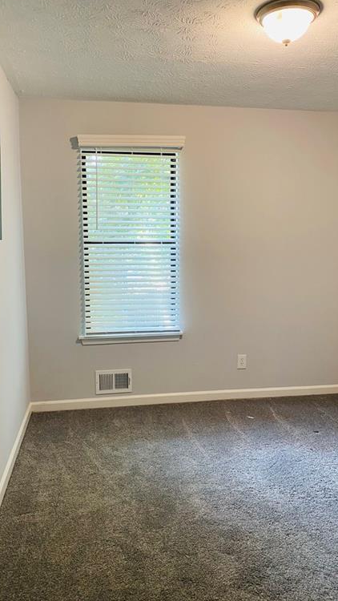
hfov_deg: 40.2
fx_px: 462
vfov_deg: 66.1
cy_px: 295
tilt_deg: -5.9
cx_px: 167
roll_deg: +0.2
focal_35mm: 29
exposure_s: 1/60
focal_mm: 4.25
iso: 125
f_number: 1.8
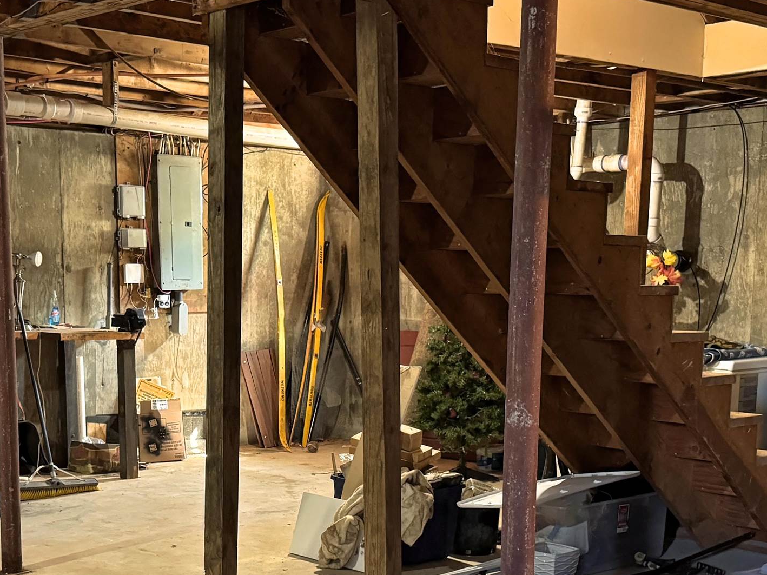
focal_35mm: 52
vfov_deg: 27.7
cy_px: 409
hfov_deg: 36.6
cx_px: 293
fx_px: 1152
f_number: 1.78
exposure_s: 1/30
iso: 800
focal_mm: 6.76
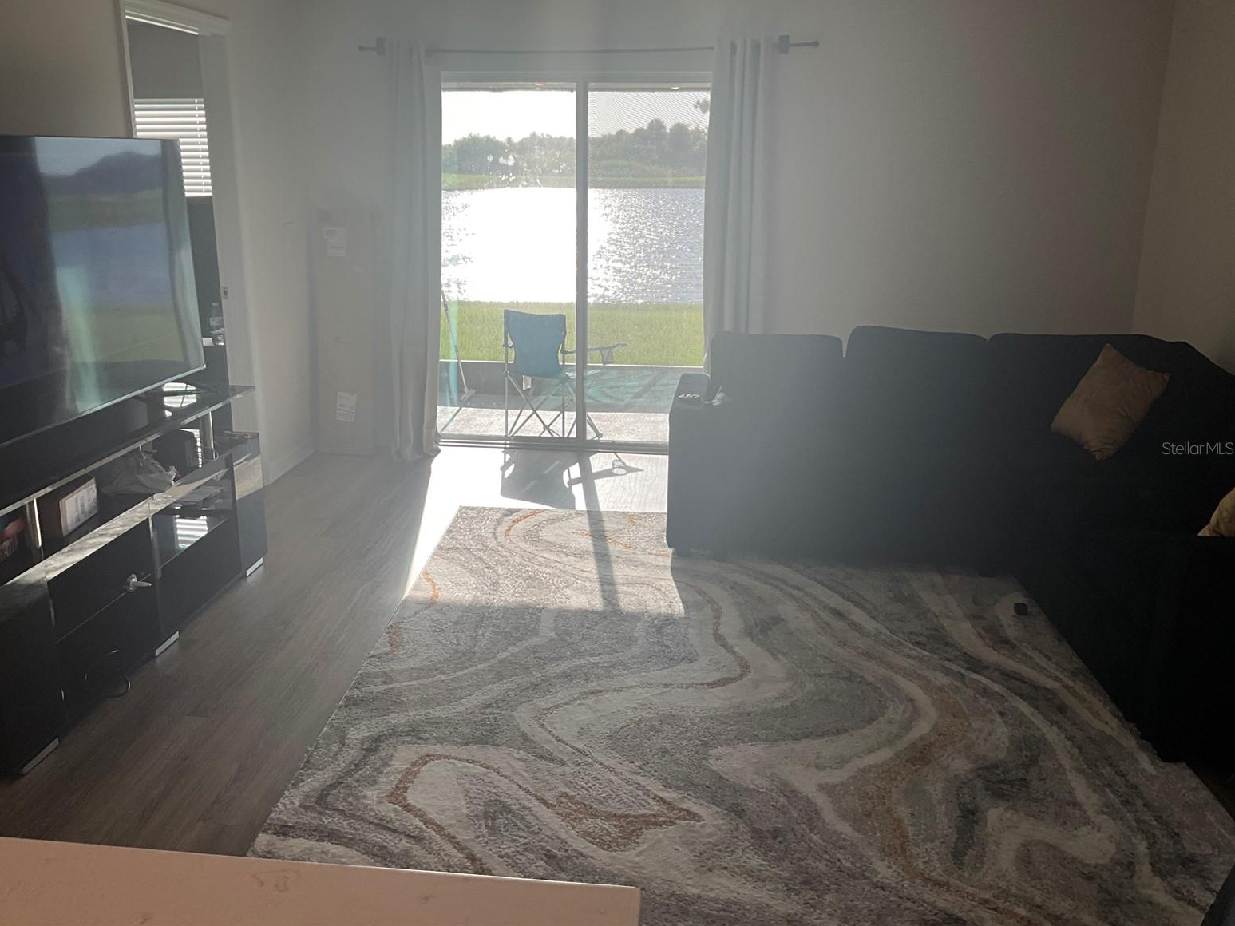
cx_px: 599
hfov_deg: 60.0
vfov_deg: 46.8
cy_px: 448
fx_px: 1070
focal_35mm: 30
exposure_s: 1/168
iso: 20
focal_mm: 3
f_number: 1.8
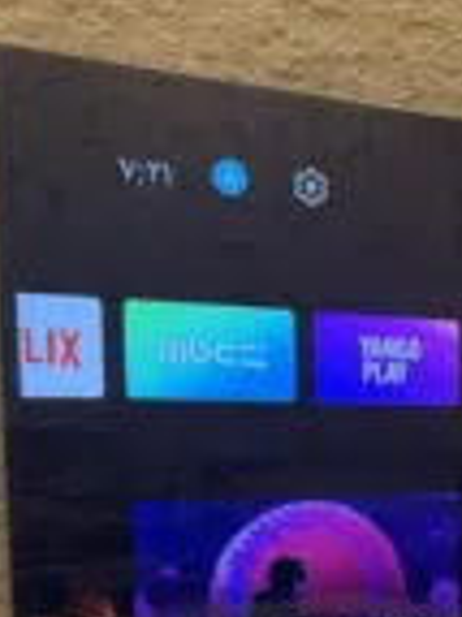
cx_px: 626
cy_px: 570
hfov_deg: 19.8
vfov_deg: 27.8
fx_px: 1194
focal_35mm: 67
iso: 200
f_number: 1.78
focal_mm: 6.76
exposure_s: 1/50
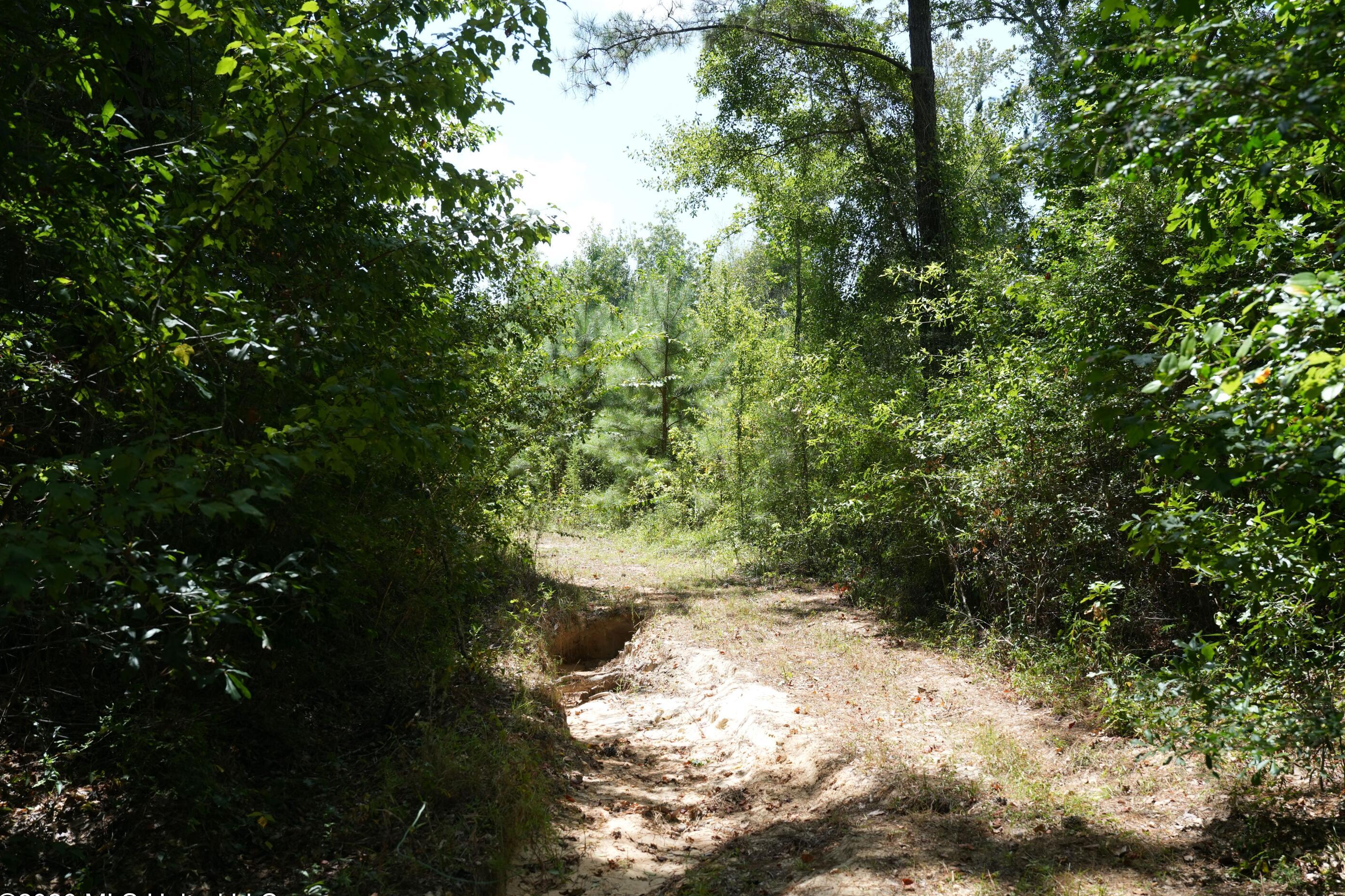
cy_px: 470
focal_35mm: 32
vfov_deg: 41.1
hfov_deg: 58.7
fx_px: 1195
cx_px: 712
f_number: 5.6
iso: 250
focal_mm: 30
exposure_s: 1/320
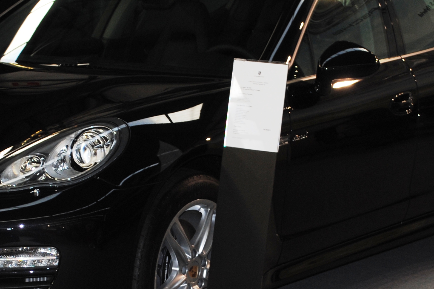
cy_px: 170
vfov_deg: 11.1
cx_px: 145
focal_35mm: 124
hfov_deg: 16.5
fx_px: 1495
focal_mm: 36
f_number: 5
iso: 200
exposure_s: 1/60
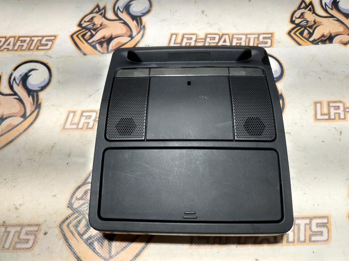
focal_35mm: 24
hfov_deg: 71.6
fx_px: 242
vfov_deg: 56.8
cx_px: 174
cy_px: 130
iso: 100
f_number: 1.9
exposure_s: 1/50
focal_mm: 3.94
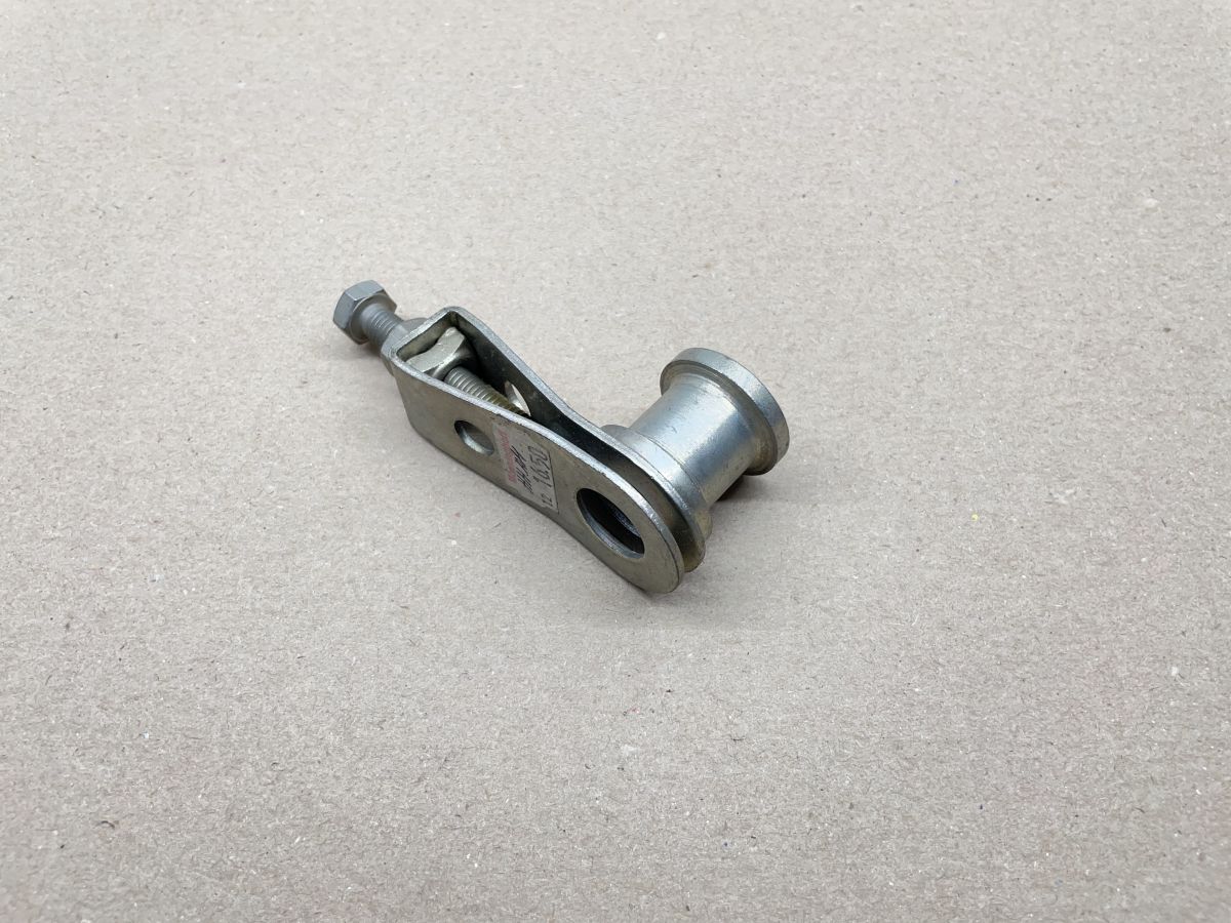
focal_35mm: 26
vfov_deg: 53.1
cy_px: 462
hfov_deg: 67.3
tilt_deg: -63.7
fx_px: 925
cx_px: 616
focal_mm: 4.2
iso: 64
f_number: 1.6
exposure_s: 1/100
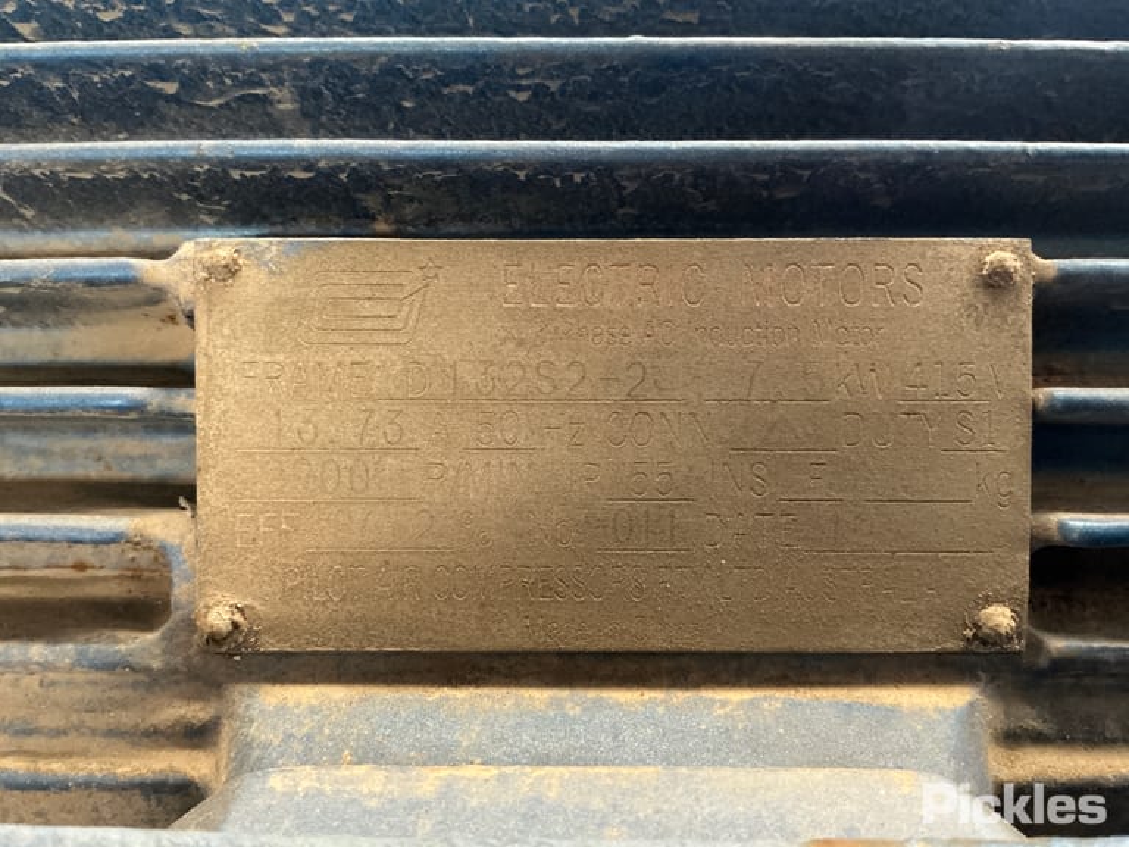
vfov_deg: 49.7
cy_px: 424
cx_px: 564
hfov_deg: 63.4
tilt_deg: -44.9
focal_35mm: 28
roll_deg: -0.5
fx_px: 913
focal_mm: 3
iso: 320
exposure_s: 1/25
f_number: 1.8
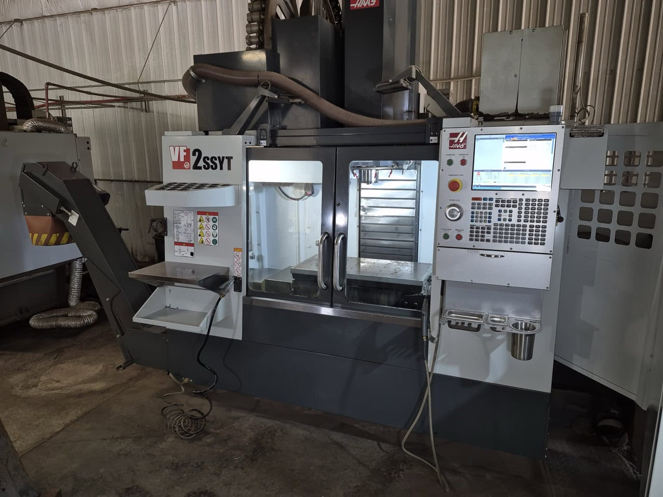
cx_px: 332
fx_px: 441
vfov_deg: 58.9
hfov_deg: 73.9
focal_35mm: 23
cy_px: 248
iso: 125
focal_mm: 5.4
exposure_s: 1/60
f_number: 1.8
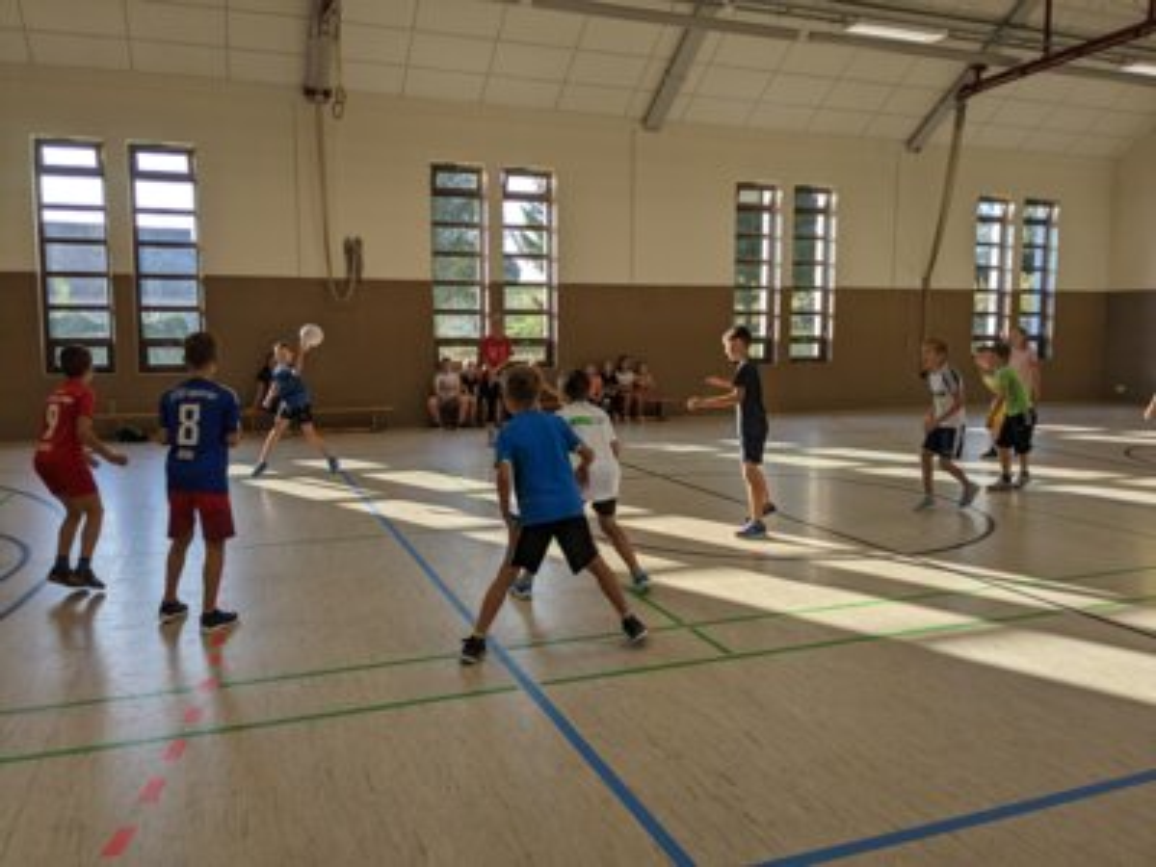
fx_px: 902
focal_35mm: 27
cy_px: 434
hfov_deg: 65.3
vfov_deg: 51.4
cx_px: 578
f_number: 1.73
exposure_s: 1/433
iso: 46
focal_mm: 4.38
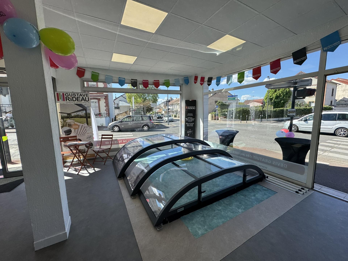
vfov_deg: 85.7
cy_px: 130
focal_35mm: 14
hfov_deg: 102.1
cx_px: 174
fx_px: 141
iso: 50
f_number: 2.2
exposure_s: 1/713
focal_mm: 2.22
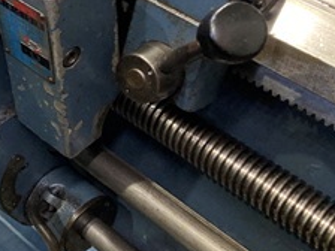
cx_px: -136
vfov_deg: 18.2
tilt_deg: -34.6
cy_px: 43
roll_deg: -1.8
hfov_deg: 21.4
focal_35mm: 80
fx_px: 774
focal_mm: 3.99
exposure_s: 1/30
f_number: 1.8
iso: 320
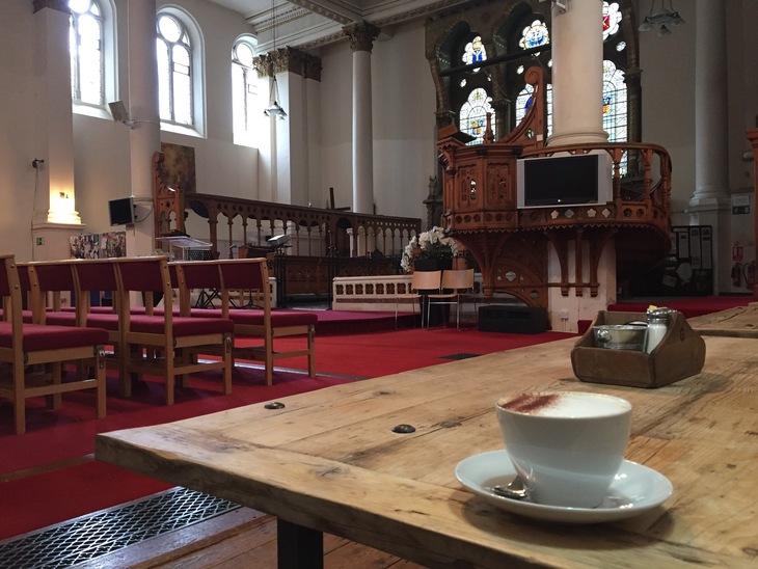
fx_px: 635
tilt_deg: -1.0
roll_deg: +1.4
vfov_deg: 48.3
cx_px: 379
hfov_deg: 61.6
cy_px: 284
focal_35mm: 29
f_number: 2.2
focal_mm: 4.15
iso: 250
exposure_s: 1/33
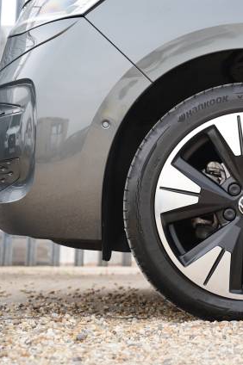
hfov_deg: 16.8
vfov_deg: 25.9
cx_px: 274
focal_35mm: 78
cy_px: 182
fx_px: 795
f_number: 4
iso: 160
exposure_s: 1/160
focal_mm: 51.9
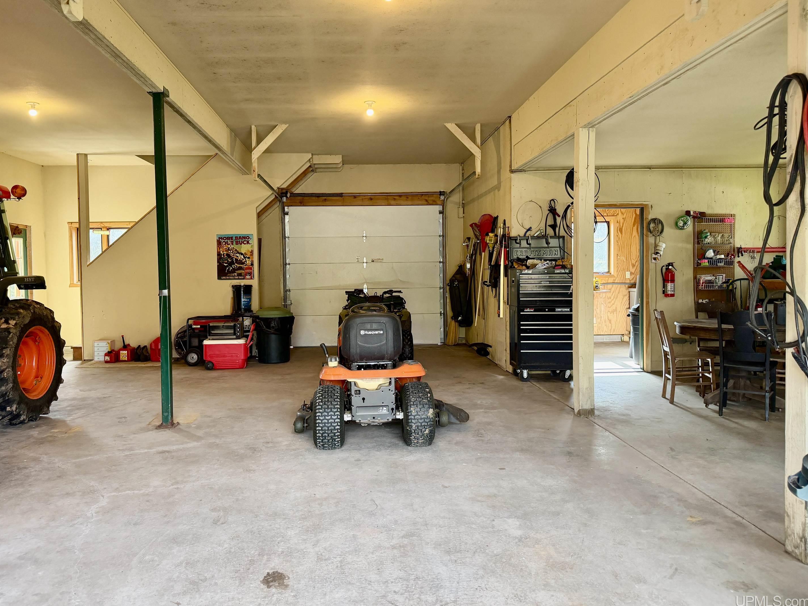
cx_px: 377
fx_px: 607
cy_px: 287
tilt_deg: -1.4
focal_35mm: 26
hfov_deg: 67.2
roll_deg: +0.8
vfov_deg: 53.0
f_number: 1.78
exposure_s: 1/121
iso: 200
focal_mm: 6.76
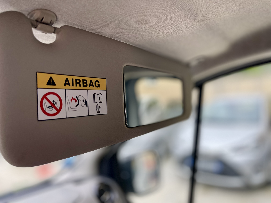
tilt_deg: -2.0
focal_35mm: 26
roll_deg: +4.3
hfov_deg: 67.3
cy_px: 102
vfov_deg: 53.1
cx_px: 136
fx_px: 204
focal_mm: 5.1
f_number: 1.6
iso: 50
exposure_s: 1/362
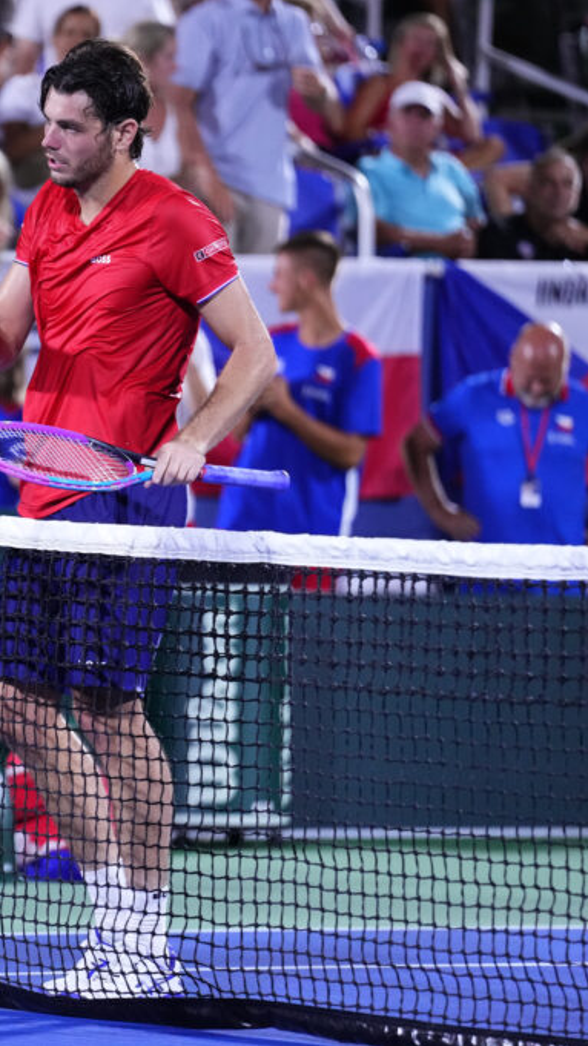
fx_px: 8344
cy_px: 523
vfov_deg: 7.2
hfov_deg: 4.0
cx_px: -74
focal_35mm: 301
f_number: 2.8
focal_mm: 191
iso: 3200
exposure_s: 1/1600
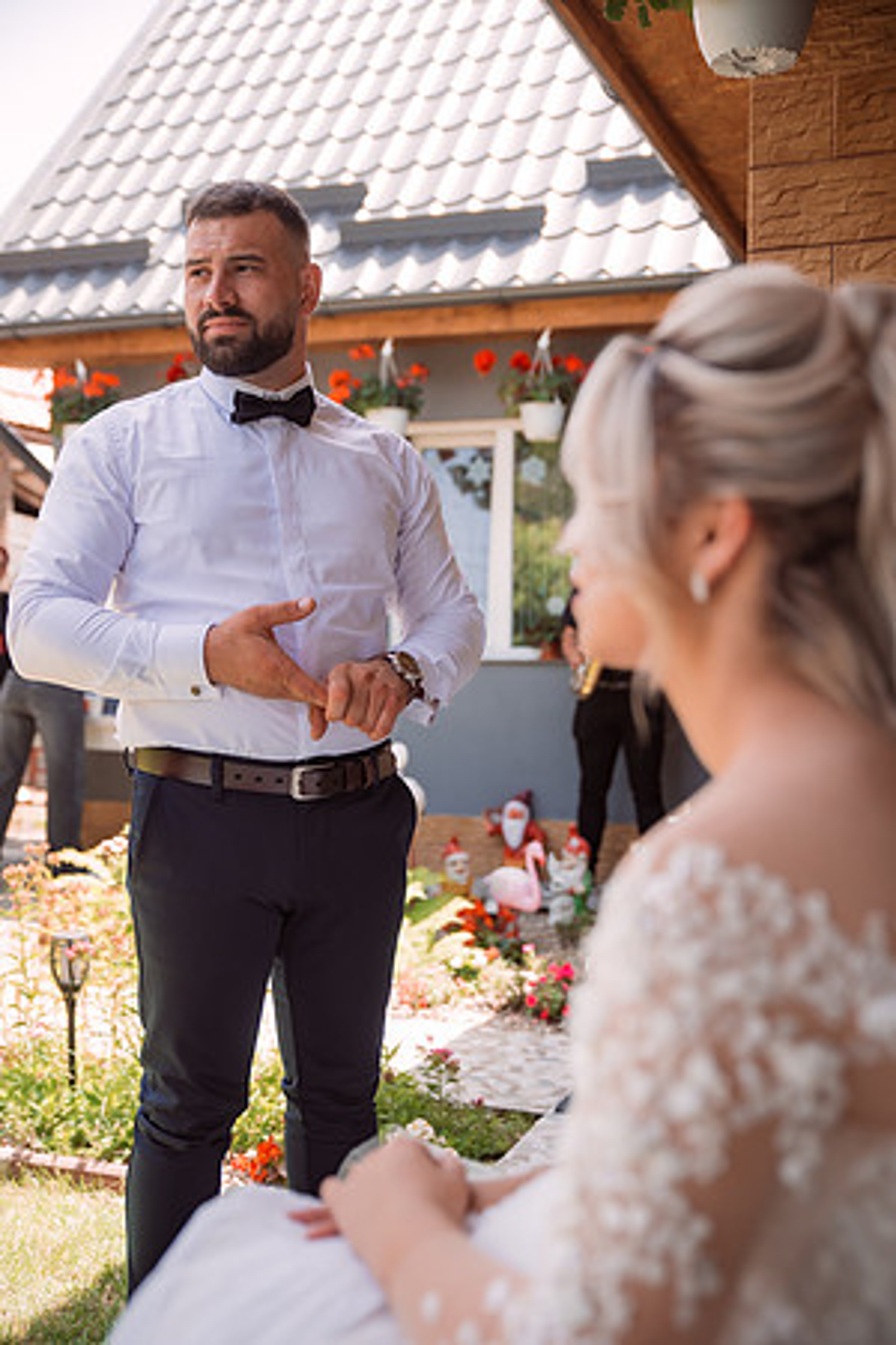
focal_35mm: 40
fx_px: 1493
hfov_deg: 33.4
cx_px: 448
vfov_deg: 48.5
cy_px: 672
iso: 125
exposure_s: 1/500
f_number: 2.8
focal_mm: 40
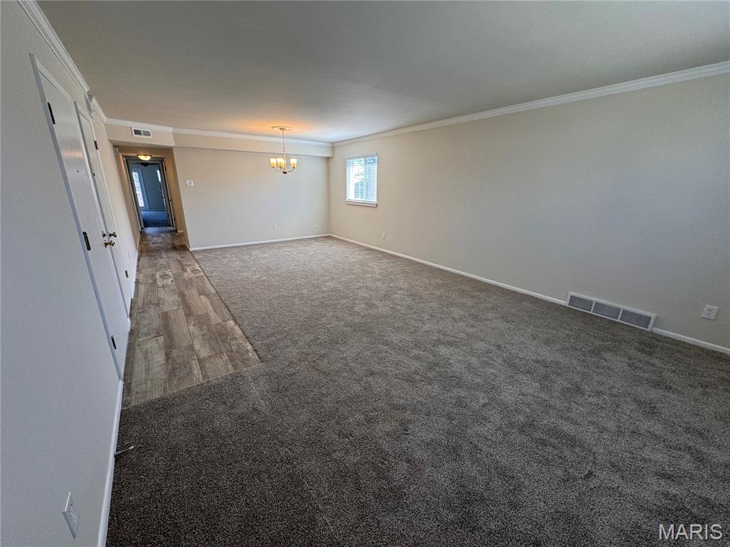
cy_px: 274
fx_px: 295
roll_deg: -0.6
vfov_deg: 85.7
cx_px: 365
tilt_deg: -17.2
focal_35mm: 14
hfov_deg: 102.1
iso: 80
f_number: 2.2
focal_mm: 2.22
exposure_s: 1/120
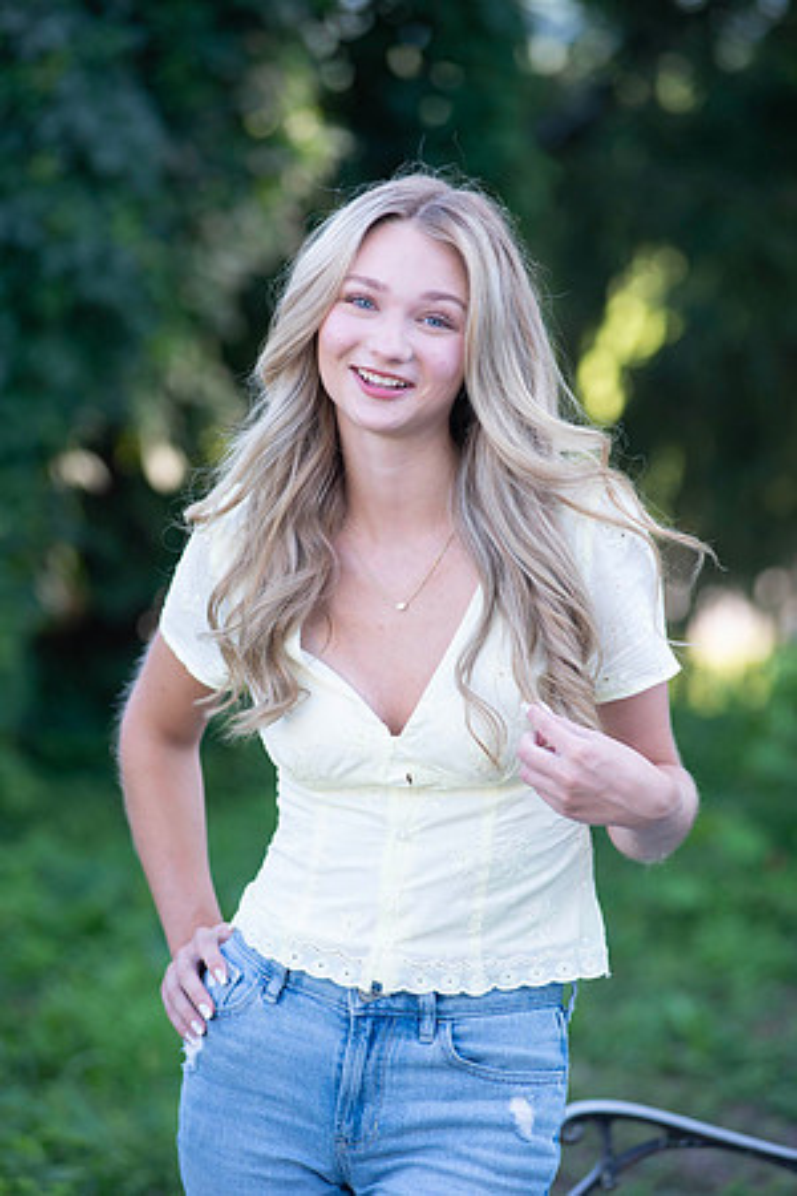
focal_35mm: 145
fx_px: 4815
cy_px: 598
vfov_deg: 14.2
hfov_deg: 9.5
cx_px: 398
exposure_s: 1/125
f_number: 4
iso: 160
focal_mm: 145
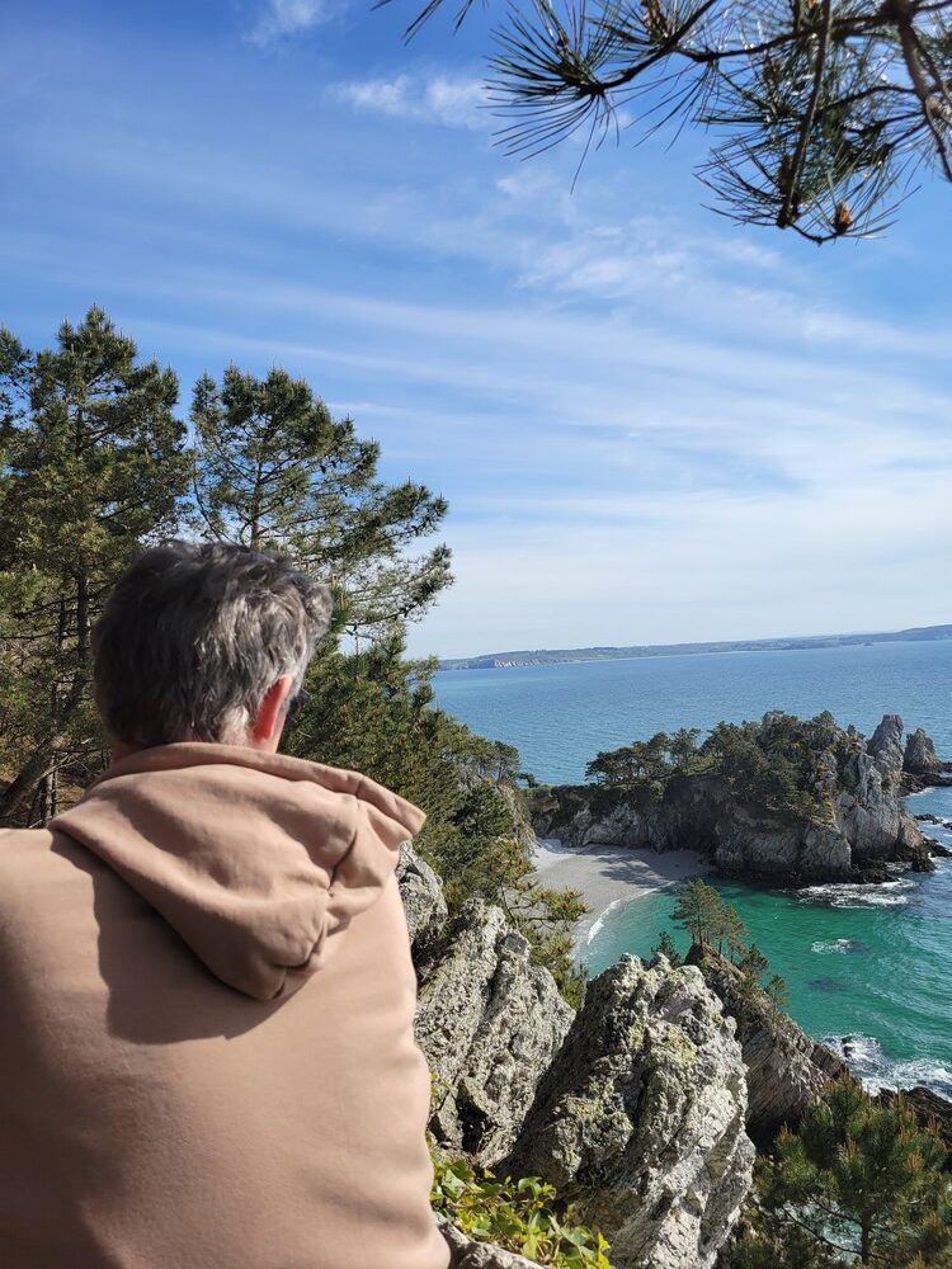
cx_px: 476
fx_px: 953
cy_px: 634
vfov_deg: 67.3
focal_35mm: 26
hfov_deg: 53.1
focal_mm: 5.4
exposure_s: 1/2708
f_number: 1.8
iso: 40
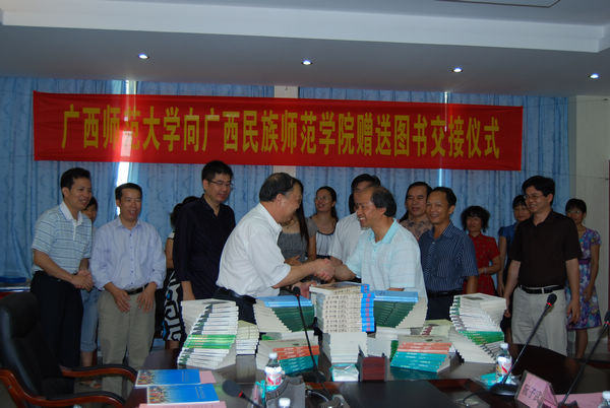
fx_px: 662
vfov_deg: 34.3
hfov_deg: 49.5
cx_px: 305
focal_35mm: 39
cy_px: 204
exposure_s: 1/60
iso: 200
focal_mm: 26
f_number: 4.2
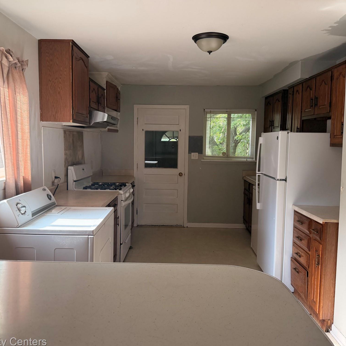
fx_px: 328
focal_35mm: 29
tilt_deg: -3.9
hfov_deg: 55.6
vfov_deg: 55.6
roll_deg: -0.3
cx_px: 169
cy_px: 172
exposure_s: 1/142
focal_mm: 6.76
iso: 200
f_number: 1.78
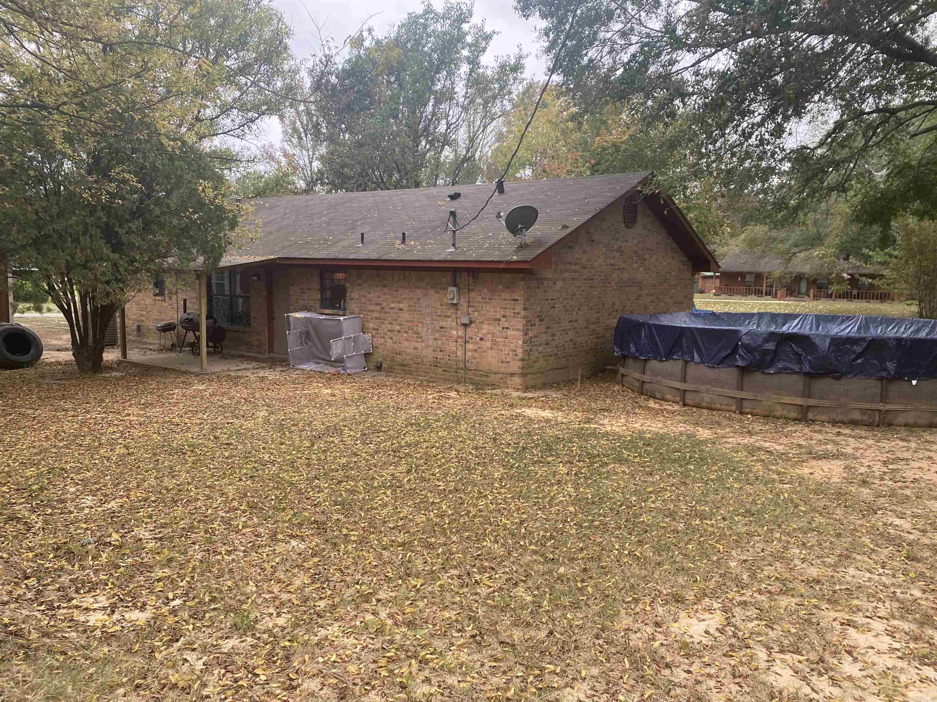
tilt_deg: -6.8
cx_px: 468
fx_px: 704
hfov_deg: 67.3
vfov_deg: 53.1
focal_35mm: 26
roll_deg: -1.4
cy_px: 351
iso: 64
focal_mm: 4.25
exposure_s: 1/121
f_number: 1.8
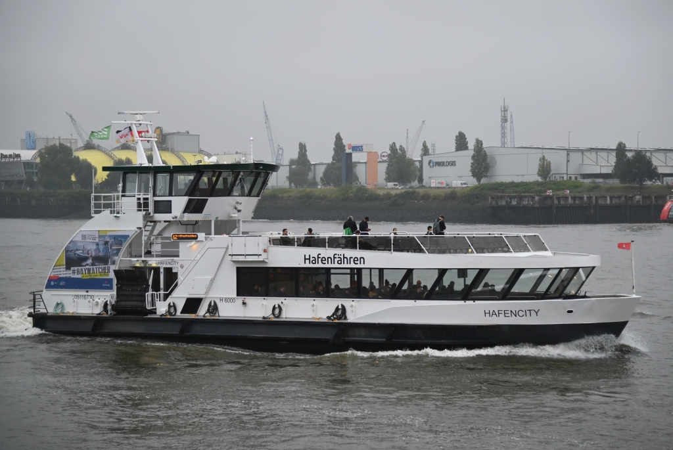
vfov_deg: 16.7
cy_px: 225
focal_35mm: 82
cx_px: 336
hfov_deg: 24.7
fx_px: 1534
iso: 360
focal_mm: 82
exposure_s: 1/500
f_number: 4
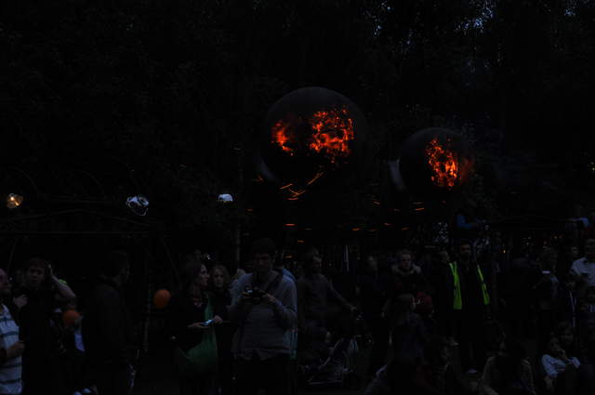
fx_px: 842
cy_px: 198
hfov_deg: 38.9
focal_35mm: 51
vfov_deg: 26.4
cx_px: 298
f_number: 4.2
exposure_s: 1/30
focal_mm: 34
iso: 400
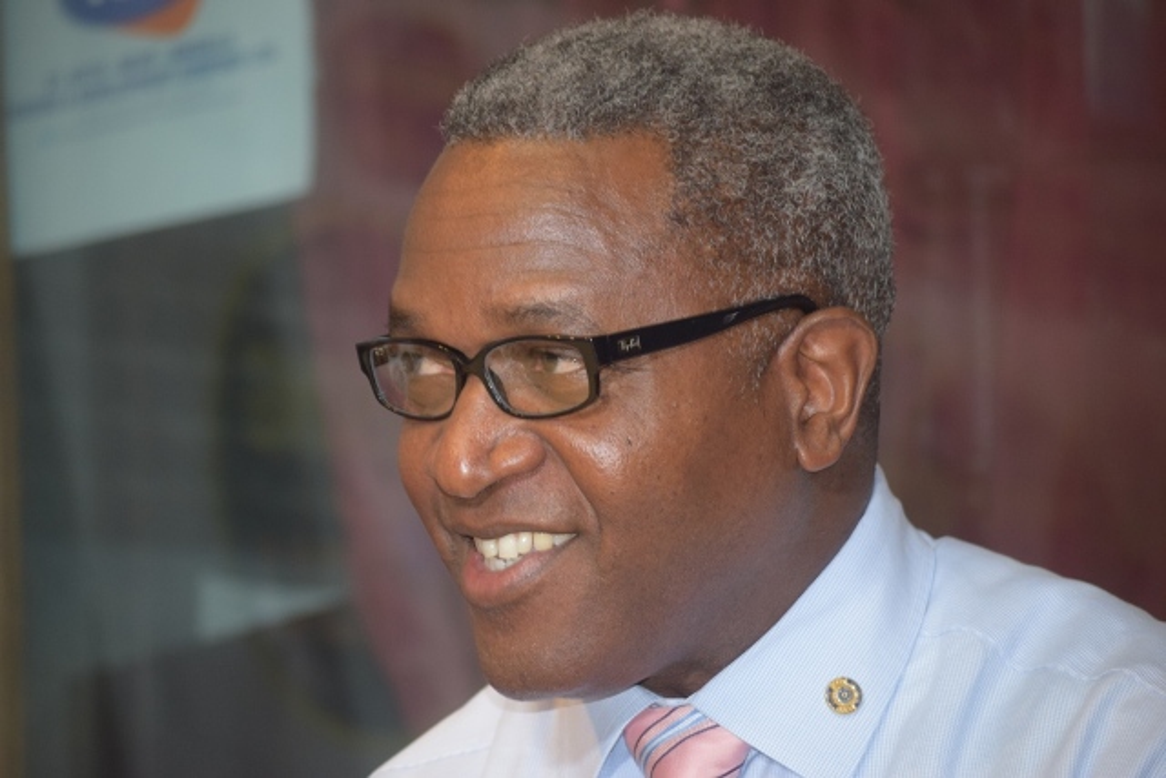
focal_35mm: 150
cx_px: 583
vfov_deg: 9.2
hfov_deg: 13.7
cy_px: 389
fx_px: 4859
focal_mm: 100
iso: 800
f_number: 5
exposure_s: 1/100
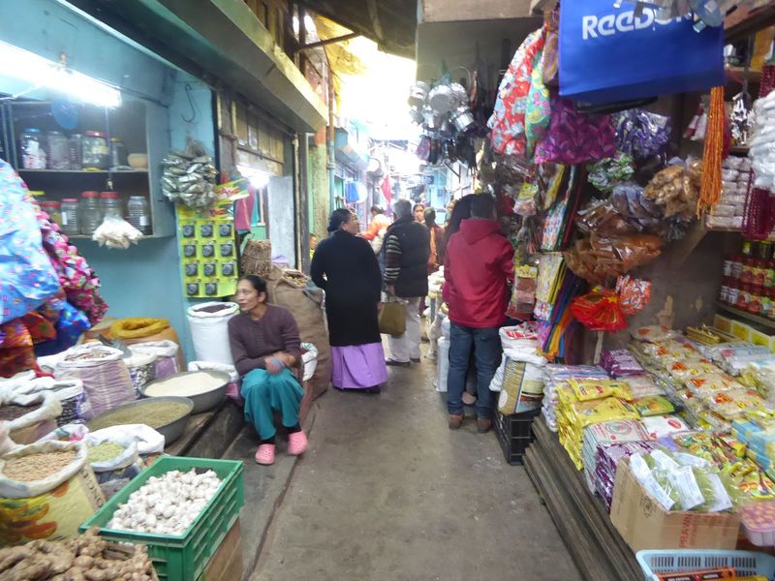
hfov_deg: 69.4
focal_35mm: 25
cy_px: 290
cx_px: 388
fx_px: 560
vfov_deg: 54.9
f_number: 3.3
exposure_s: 1/15
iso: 800
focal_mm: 4.3
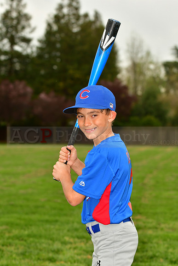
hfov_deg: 10.6
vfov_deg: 15.9
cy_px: 133
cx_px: 89
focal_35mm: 129
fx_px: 956
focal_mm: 86
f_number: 5
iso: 400
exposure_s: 1/1000
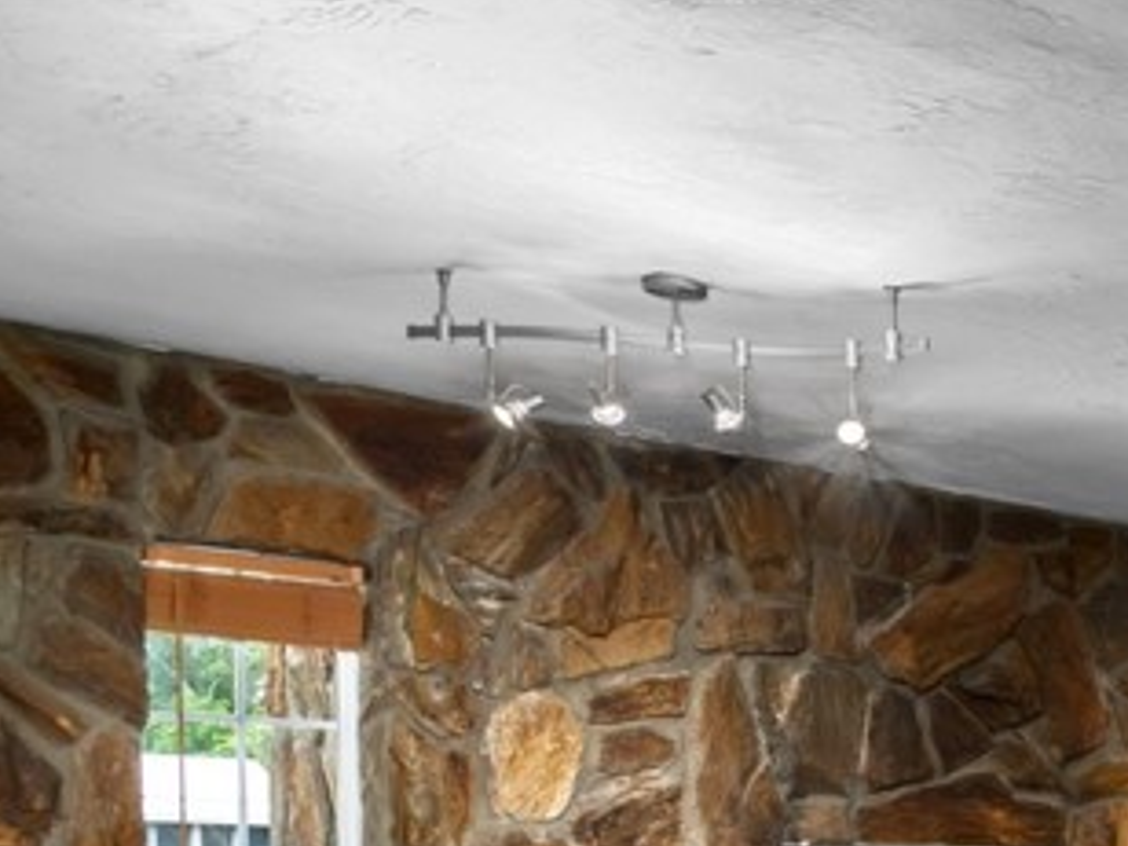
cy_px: 917
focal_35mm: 61
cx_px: 1926
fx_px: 1988
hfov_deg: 22.2
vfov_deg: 22.7
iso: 320
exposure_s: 1
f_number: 8
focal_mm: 12
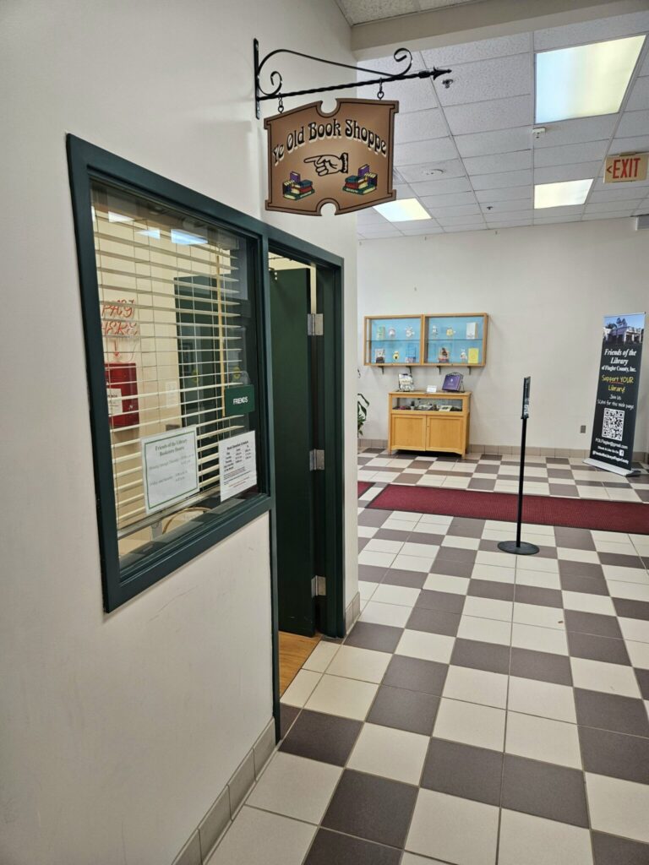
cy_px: 432
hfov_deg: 58.9
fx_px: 575
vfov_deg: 73.9
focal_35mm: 23
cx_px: 324
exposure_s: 1/120
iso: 125
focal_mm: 5.4
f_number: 1.8
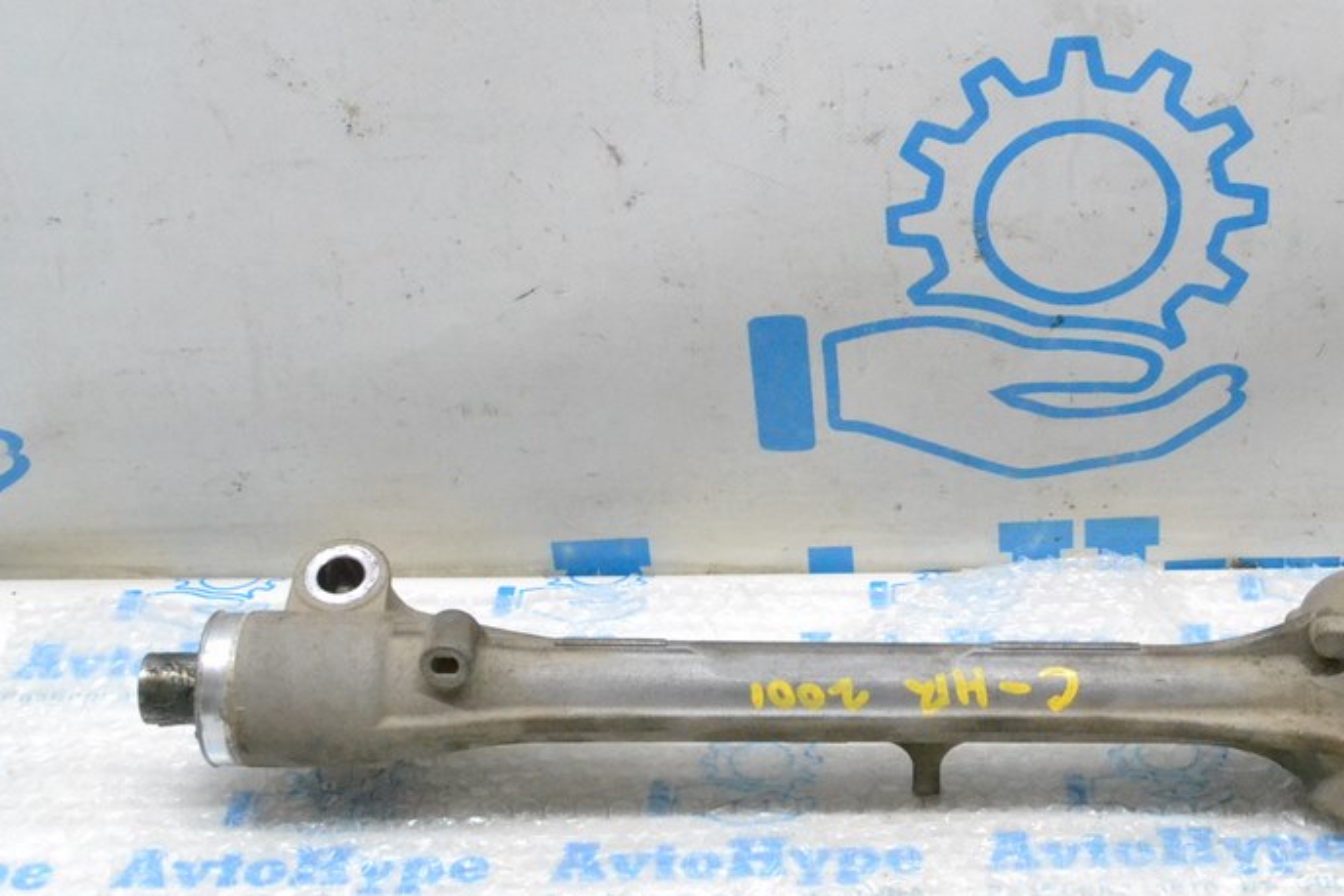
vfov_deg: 21.0
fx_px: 2417
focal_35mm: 65
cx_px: 969
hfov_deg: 30.7
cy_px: 432
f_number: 11
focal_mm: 29
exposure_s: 1/100
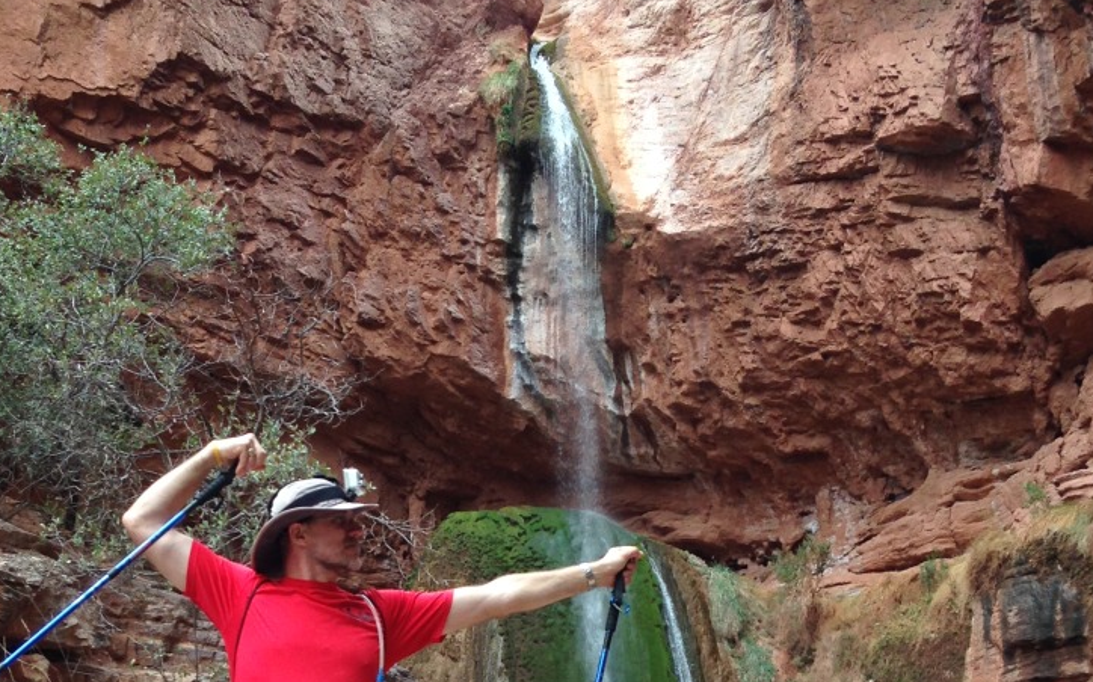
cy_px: 813
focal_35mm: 66
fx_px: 1965
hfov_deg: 30.9
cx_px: 376
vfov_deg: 18.7
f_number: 2.4
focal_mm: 4.12
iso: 50
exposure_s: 1/271
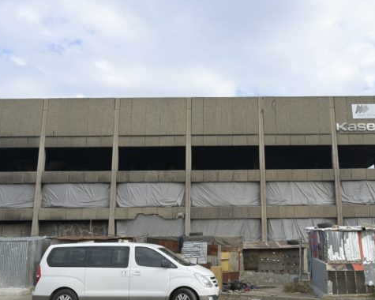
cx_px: 225
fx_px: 366
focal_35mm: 33
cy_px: 175
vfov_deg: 44.4
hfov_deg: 53.8
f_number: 11
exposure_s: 1/125
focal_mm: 24
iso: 250
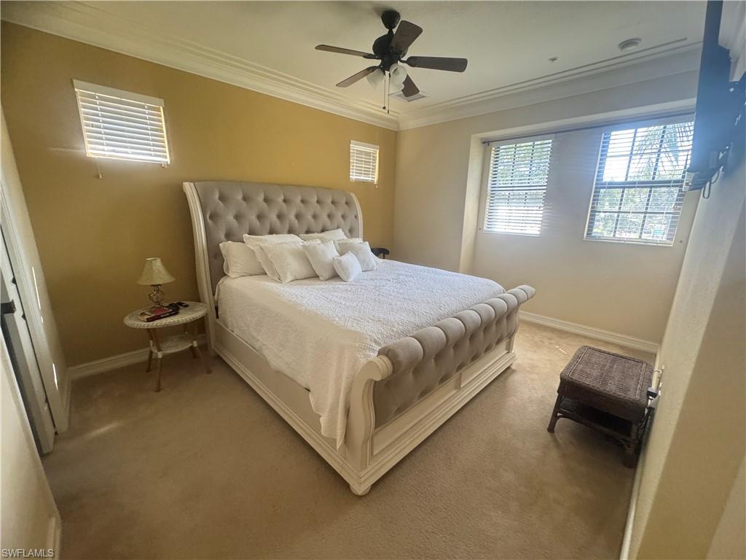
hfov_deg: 102.1
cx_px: 373
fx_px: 302
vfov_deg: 85.7
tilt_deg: -13.3
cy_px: 280
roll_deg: -1.2
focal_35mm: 14
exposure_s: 1/60
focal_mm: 2.22
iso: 320
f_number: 2.2
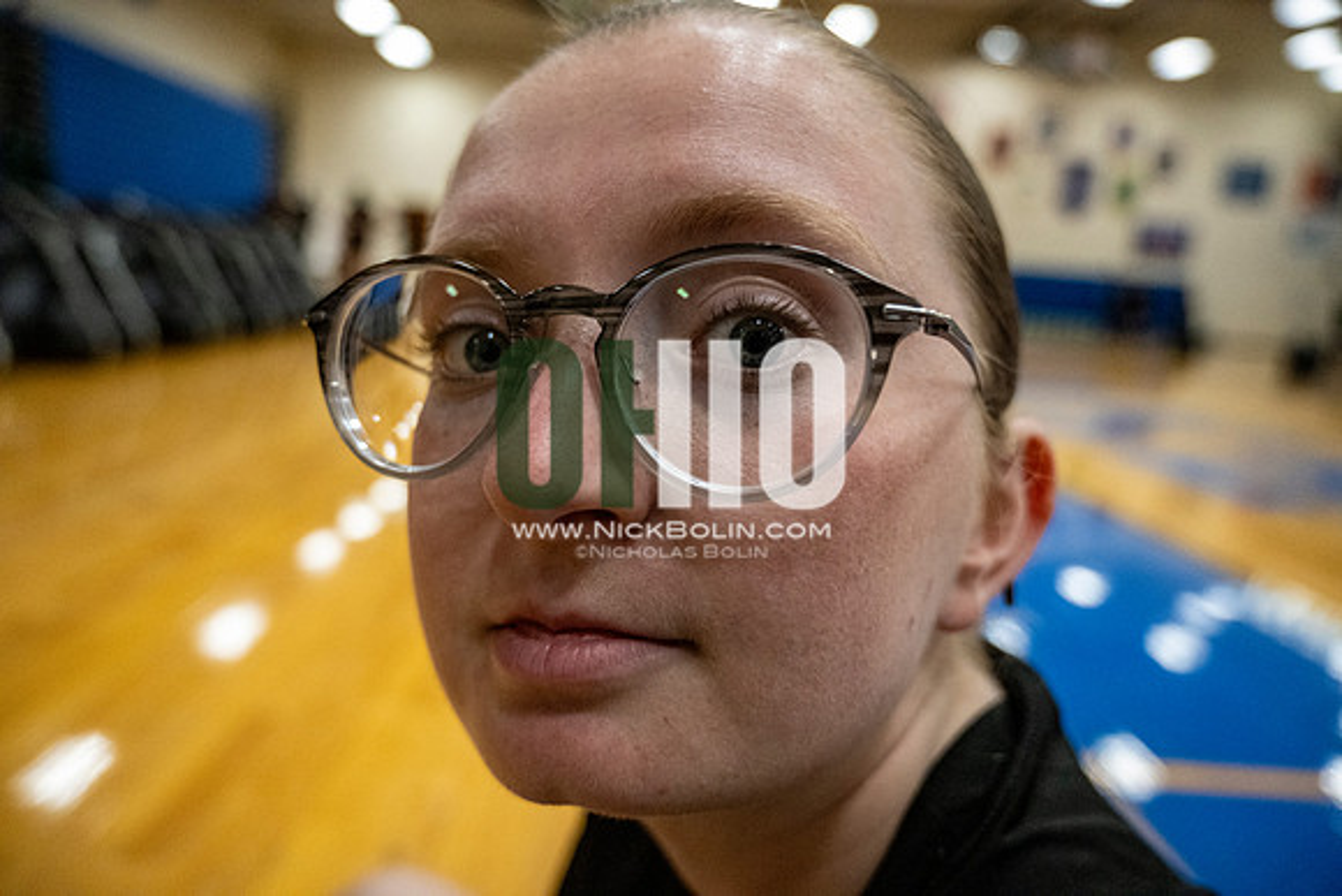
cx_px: 671
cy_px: 448
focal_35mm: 24
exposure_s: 1/800
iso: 8000
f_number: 4
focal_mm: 24
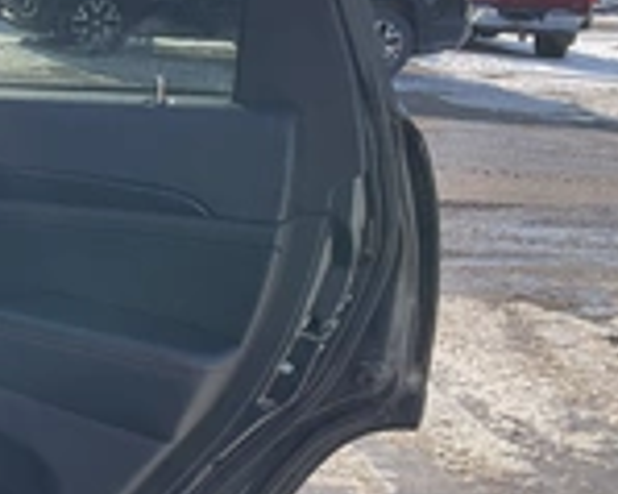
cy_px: 224
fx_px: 1389
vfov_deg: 20.1
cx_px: -141
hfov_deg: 22.9
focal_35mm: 76
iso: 25
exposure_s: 1/816
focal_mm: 3
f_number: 1.8
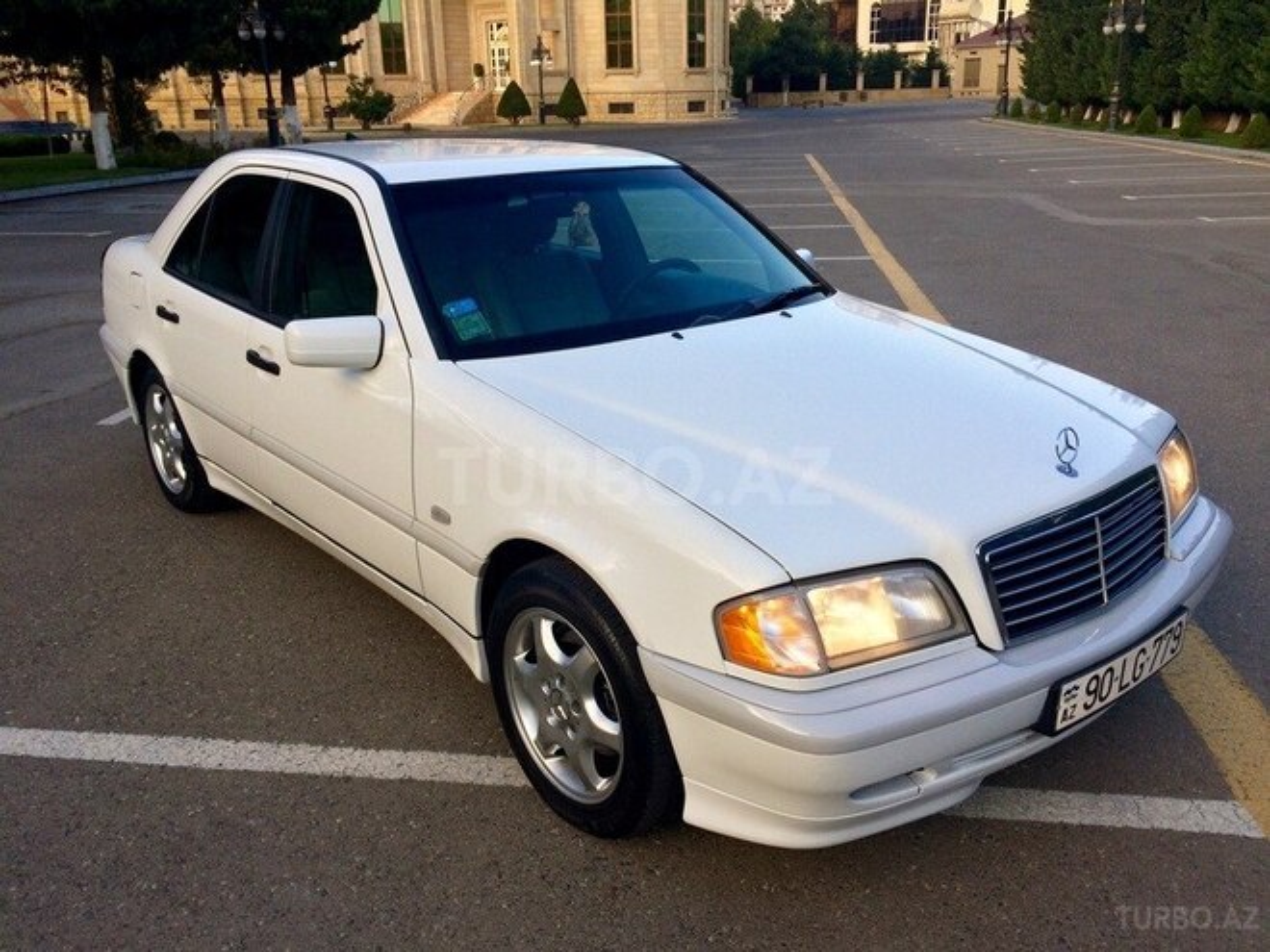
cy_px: 476
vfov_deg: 48.2
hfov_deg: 61.7
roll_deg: +1.5
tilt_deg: -20.1
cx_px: 635
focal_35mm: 29
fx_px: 1064
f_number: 2.2
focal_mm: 4.15
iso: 32
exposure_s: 1/250
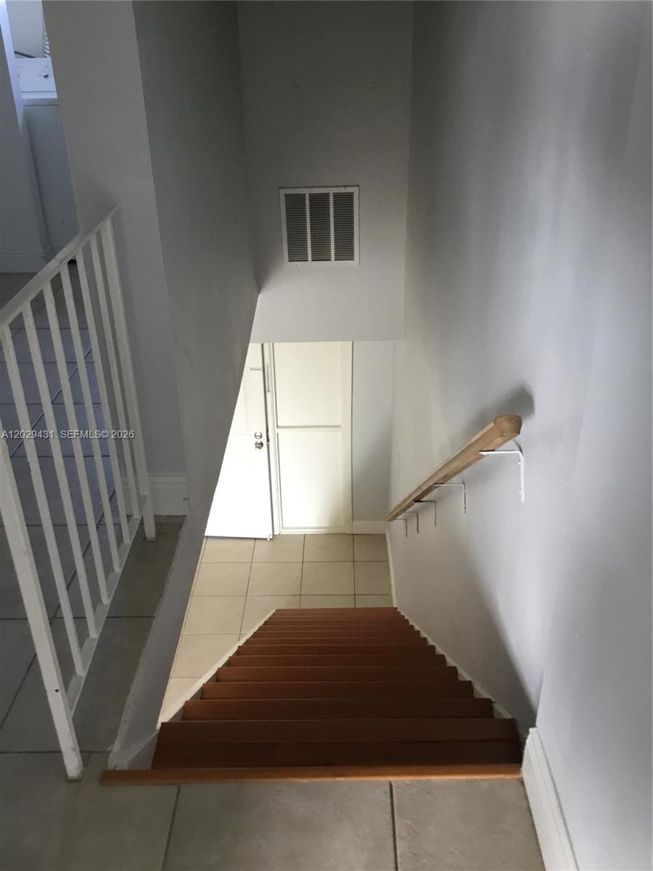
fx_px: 780
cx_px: 326
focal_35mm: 31
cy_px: 436
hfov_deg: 45.4
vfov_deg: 58.4
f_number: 2.4
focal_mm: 3.3
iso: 64
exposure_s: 1/30
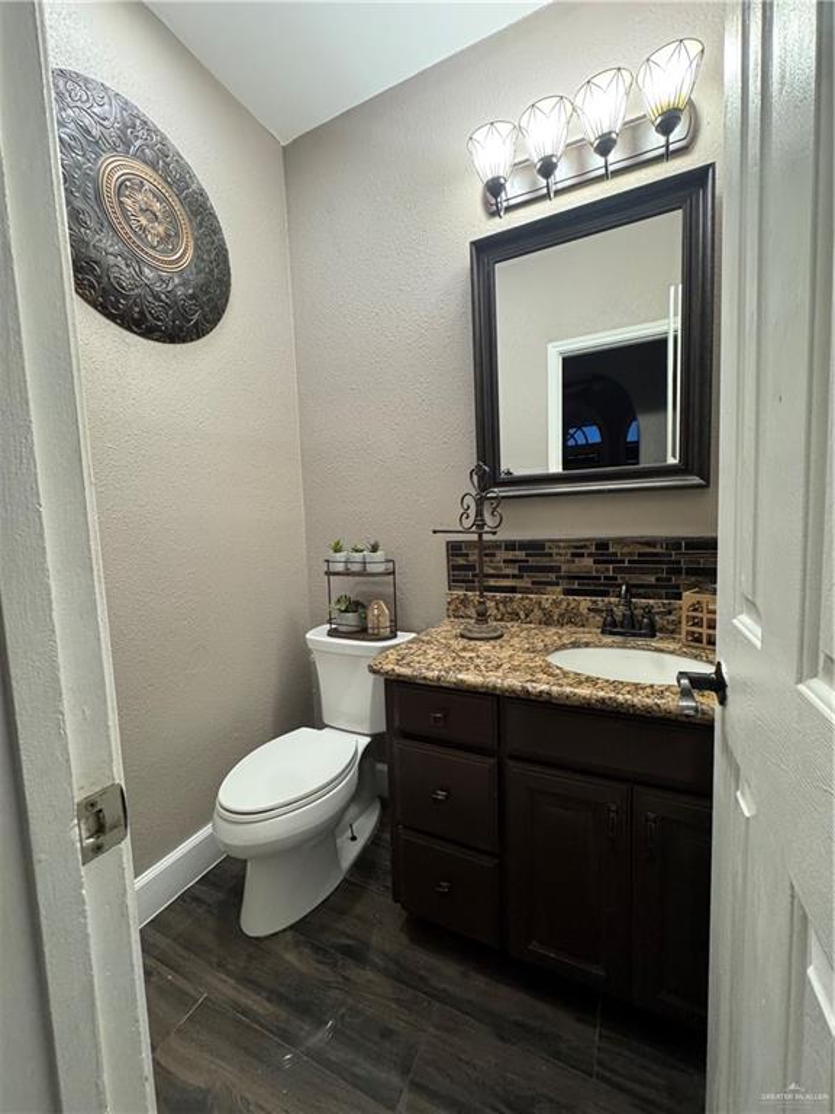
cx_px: 418
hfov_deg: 85.7
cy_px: 557
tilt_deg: -4.3
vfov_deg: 102.1
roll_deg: +1.8
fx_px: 450
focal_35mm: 14
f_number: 2.2
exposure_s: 1/60
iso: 400
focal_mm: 2.22
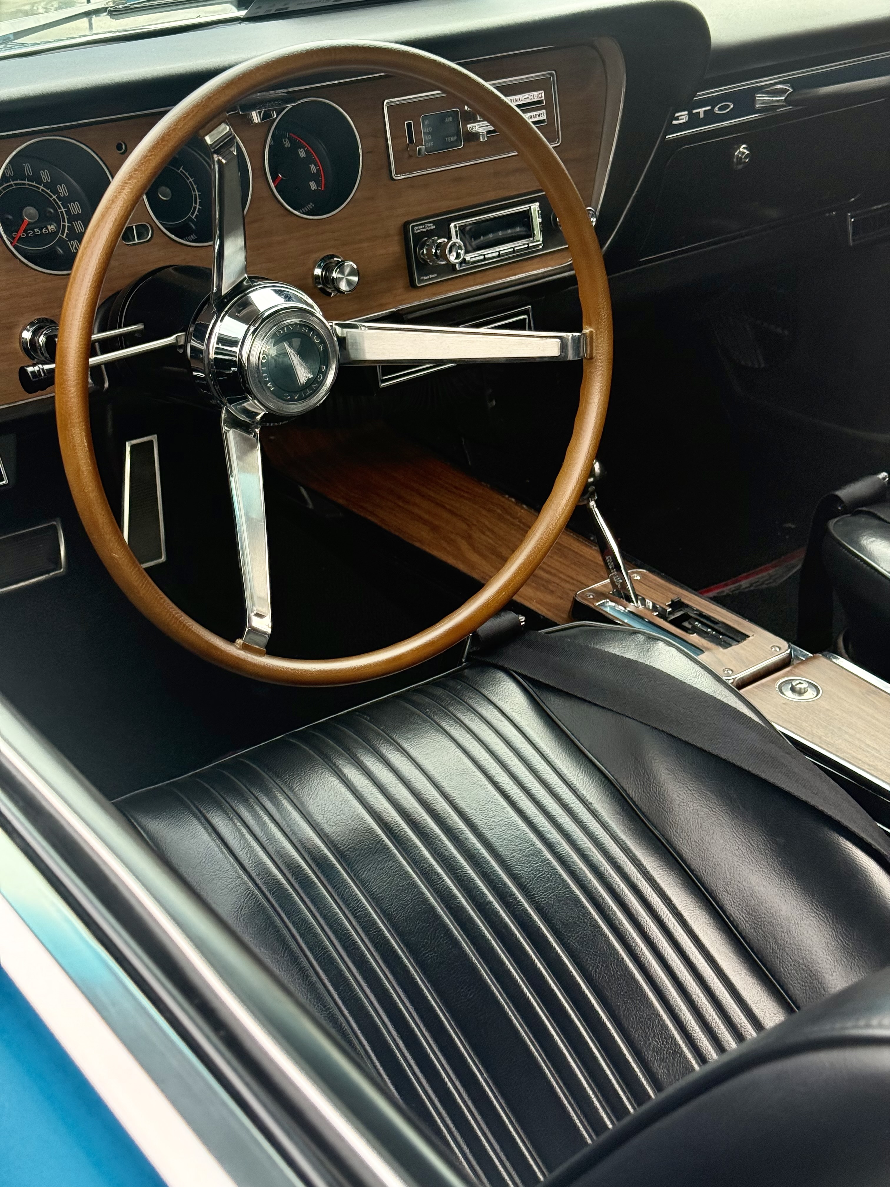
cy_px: 594
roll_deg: -2.3
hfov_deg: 30.3
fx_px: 1645
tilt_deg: -28.2
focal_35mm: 48
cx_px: 445
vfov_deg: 39.7
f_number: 1.78
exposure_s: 1/192
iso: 200
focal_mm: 6.76
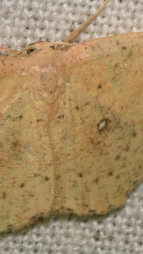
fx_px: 2728
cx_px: 38
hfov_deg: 3.0
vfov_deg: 5.3
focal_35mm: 404
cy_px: 127
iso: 400
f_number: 14
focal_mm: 140
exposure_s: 1/200
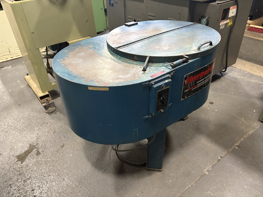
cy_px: 98
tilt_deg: -35.6
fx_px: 198
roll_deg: +3.1
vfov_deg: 53.1
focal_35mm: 26
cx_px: 132
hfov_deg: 67.3
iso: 500
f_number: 1.6
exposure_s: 1/60
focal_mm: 5.96
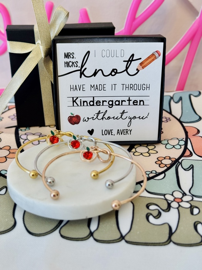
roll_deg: +1.1
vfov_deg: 39.7
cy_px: 135
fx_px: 373
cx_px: 101
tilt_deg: -28.3
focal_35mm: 48
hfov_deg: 30.3
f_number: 1.78
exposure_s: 1/60
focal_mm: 6.76
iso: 50
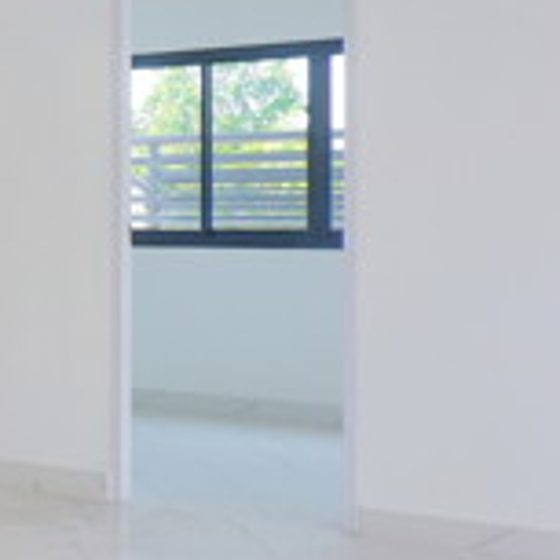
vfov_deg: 21.6
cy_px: 212
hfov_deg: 16.8
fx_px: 1464
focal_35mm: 80
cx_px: -523
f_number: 3.5
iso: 200
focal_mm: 16
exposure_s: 1/240
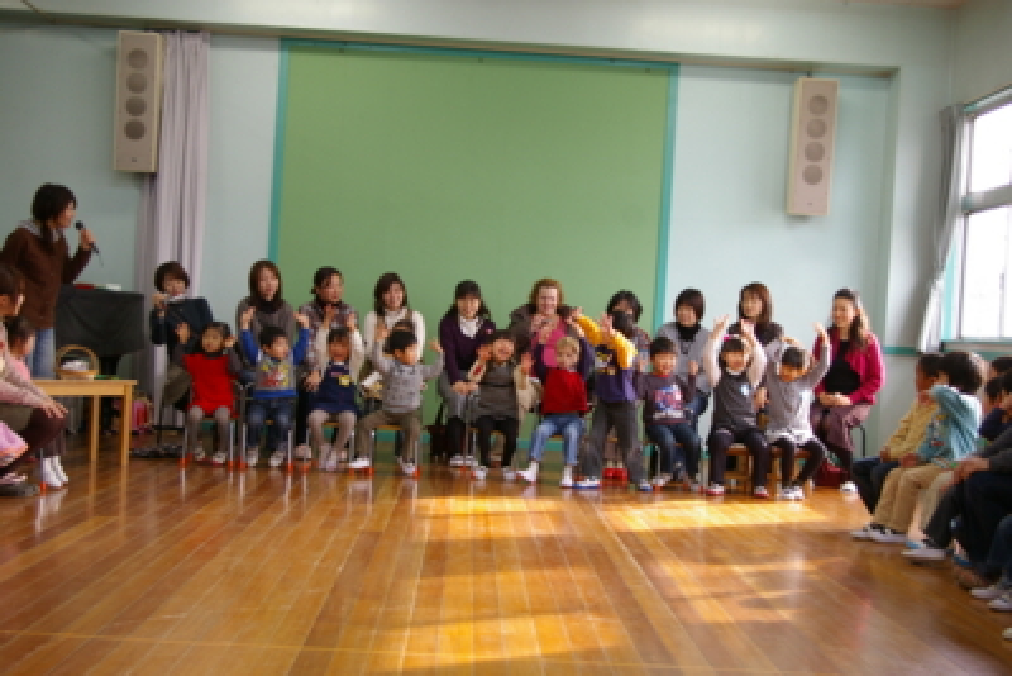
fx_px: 1392
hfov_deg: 40.0
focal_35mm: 50
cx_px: 506
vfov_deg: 27.3
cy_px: 338
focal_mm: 33
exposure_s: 1/30
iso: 400
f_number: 4
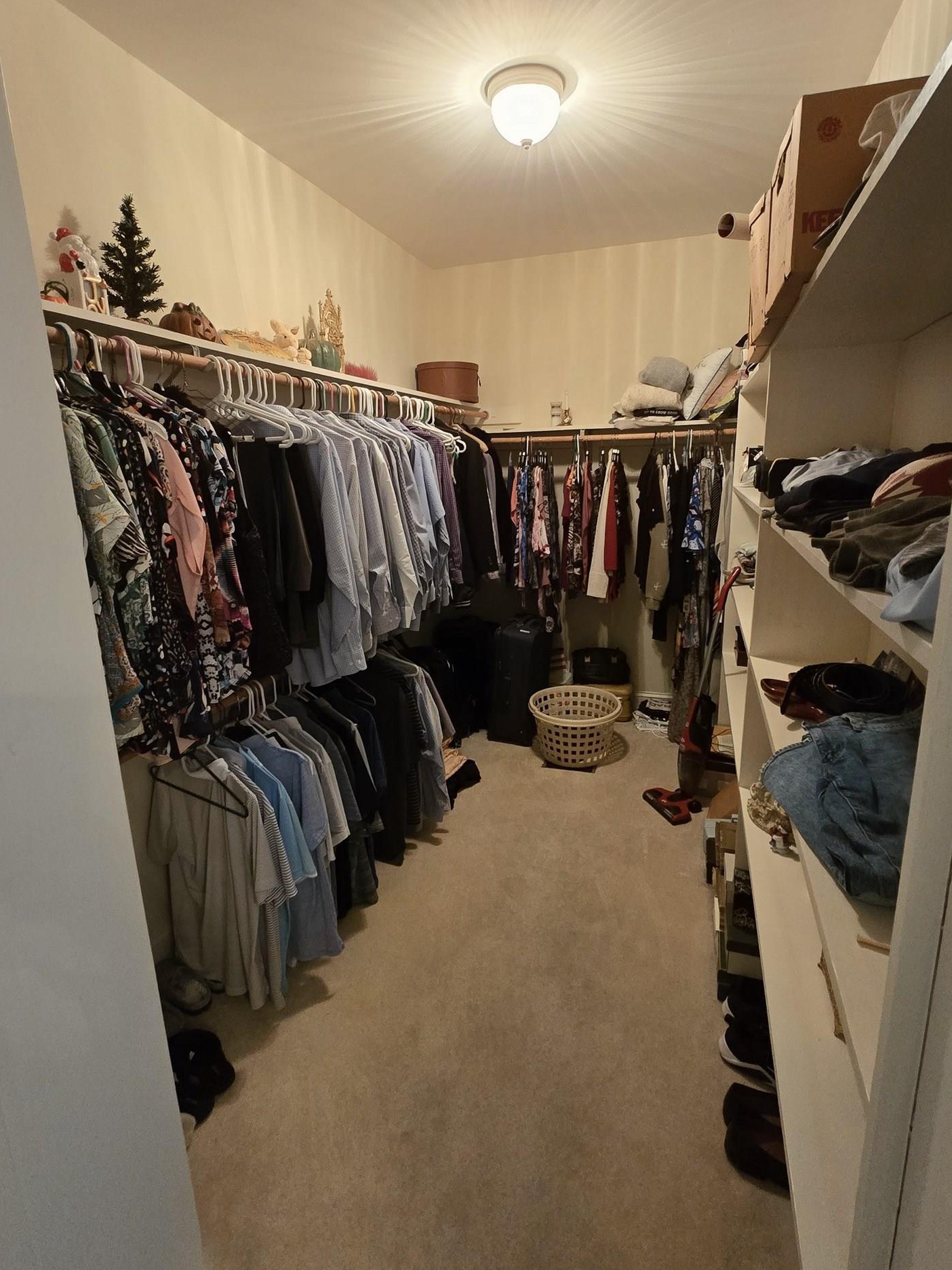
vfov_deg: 94.4
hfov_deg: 78.1
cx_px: 484
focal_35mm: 16
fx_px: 587
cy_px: 610
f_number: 2.2
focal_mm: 2.2
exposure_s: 1/60
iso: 800
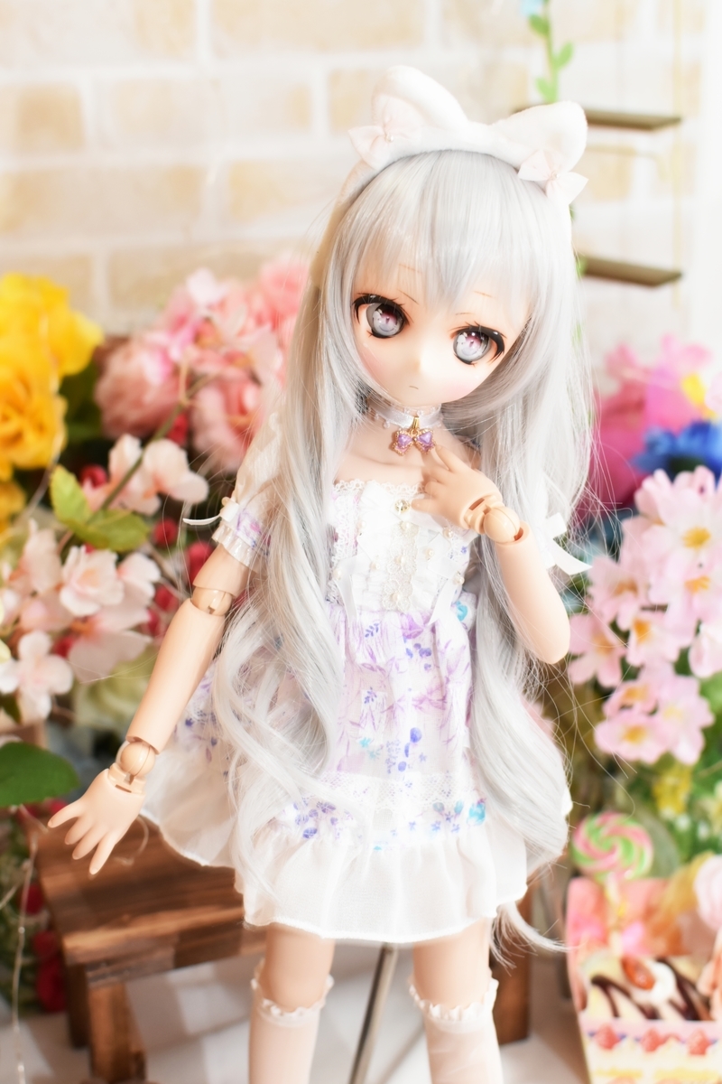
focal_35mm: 52
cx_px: 361
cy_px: 542
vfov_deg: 37.9
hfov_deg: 25.8
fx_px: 1579
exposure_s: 1/60
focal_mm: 35
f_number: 3.5
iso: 800
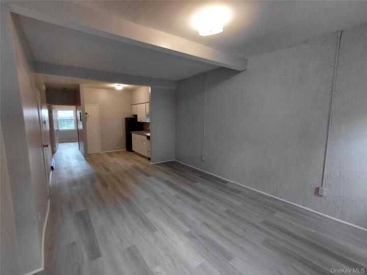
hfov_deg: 94.5
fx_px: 170
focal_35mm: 16
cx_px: 184
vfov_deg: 78.1
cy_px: 138
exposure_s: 1/60
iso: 160
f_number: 2.2
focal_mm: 1.64
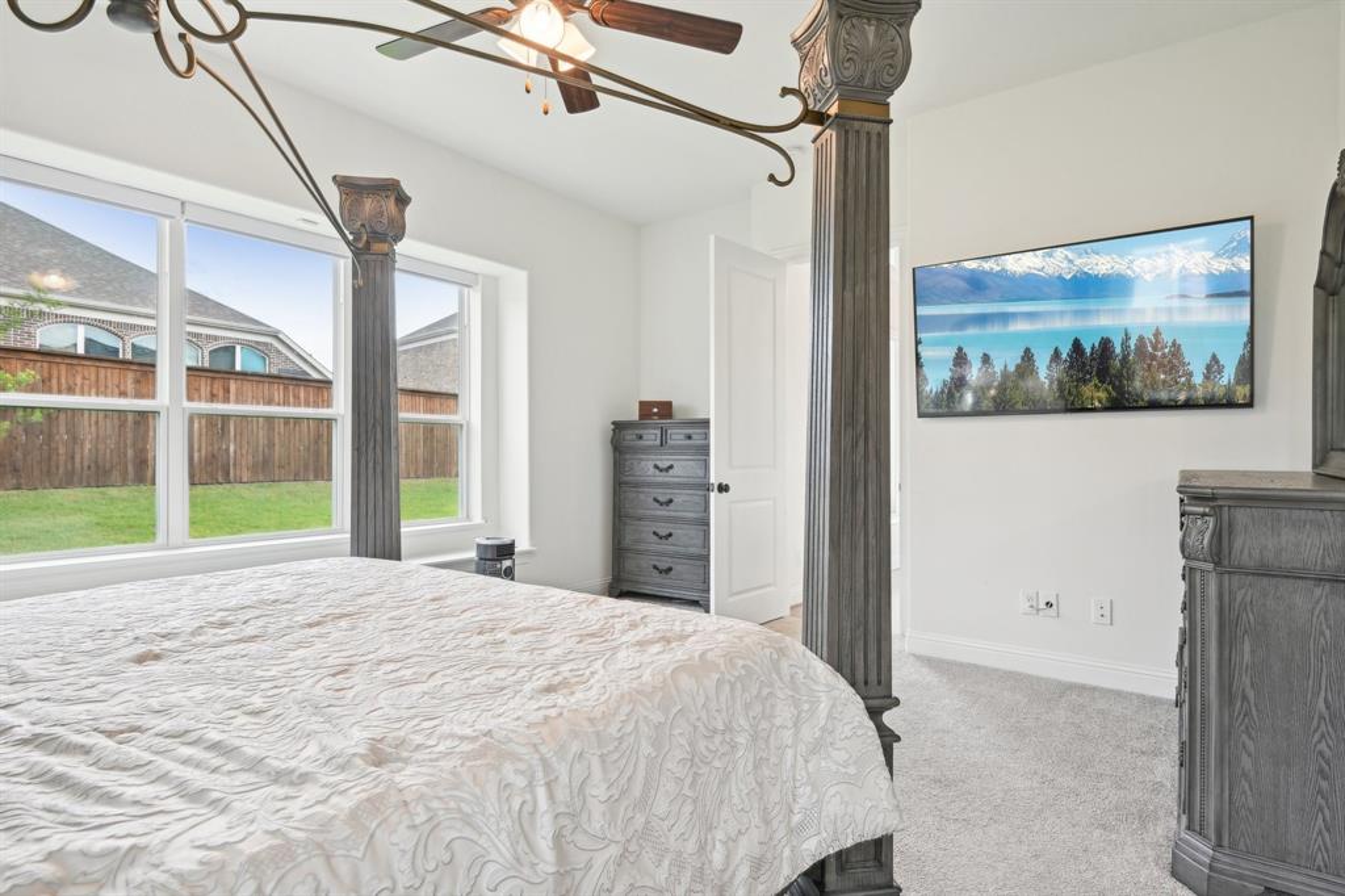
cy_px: 448
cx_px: 672
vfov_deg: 64.5
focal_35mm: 19
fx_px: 710
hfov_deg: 86.9
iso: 400
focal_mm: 19
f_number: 8
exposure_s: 1/50
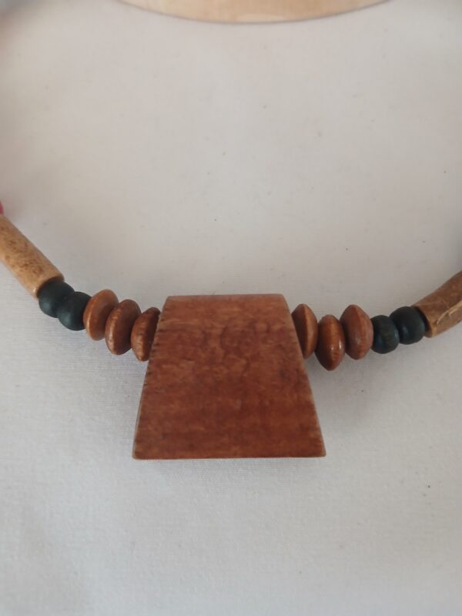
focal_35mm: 27
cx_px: 231
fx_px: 480
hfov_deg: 51.4
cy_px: 308
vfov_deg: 65.3
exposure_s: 1/25
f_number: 1.8
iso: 250
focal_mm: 3.98
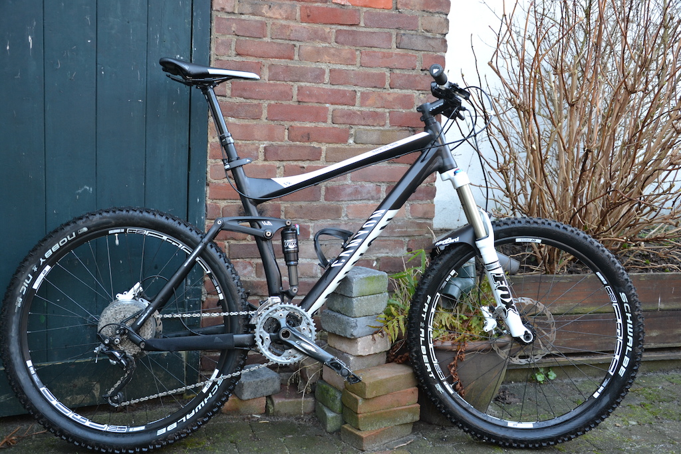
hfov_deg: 51.3
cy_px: 227
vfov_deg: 35.5
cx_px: 340
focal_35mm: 38
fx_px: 709
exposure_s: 1/40
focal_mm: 25
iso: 400
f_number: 4
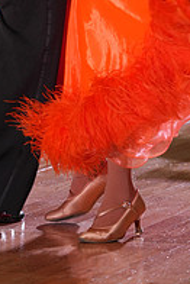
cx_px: 168
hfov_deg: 2.8
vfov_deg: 4.2
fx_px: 3856
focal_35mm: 488
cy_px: -78
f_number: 2.8
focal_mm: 165
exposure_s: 1/500
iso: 1000
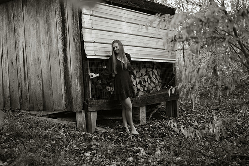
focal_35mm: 50
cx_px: 124
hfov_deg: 39.6
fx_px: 346
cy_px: 83
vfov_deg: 27.0
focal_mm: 50
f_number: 1.8
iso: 250
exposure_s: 1/250
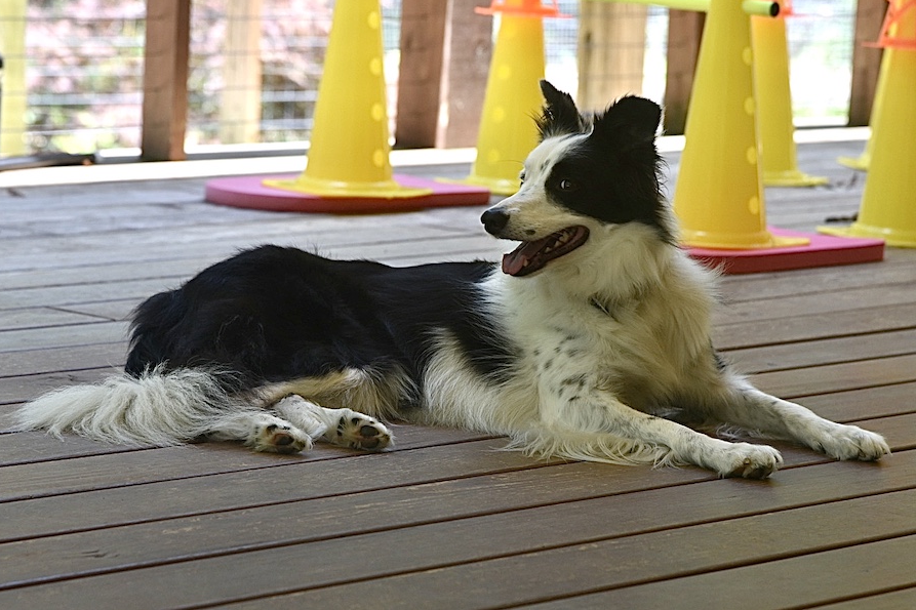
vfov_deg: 11.3
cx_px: 459
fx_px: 3078
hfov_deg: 16.9
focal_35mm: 121
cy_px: 303
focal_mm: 120
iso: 400
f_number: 6.3
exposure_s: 1/160
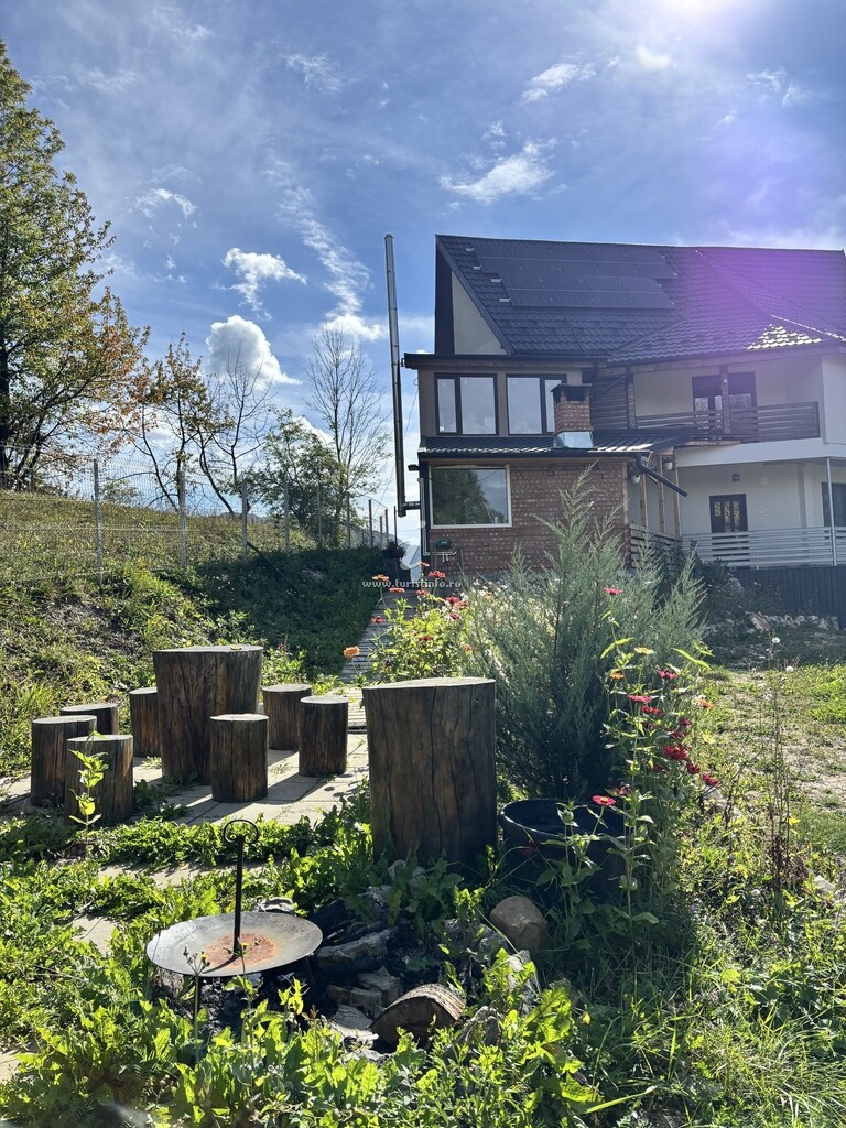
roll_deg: +1.6
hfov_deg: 53.1
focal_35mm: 26
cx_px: 423
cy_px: 564
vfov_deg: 67.3
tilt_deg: +2.1
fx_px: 847
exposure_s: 1/4425
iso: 50
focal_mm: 5.96
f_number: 1.6
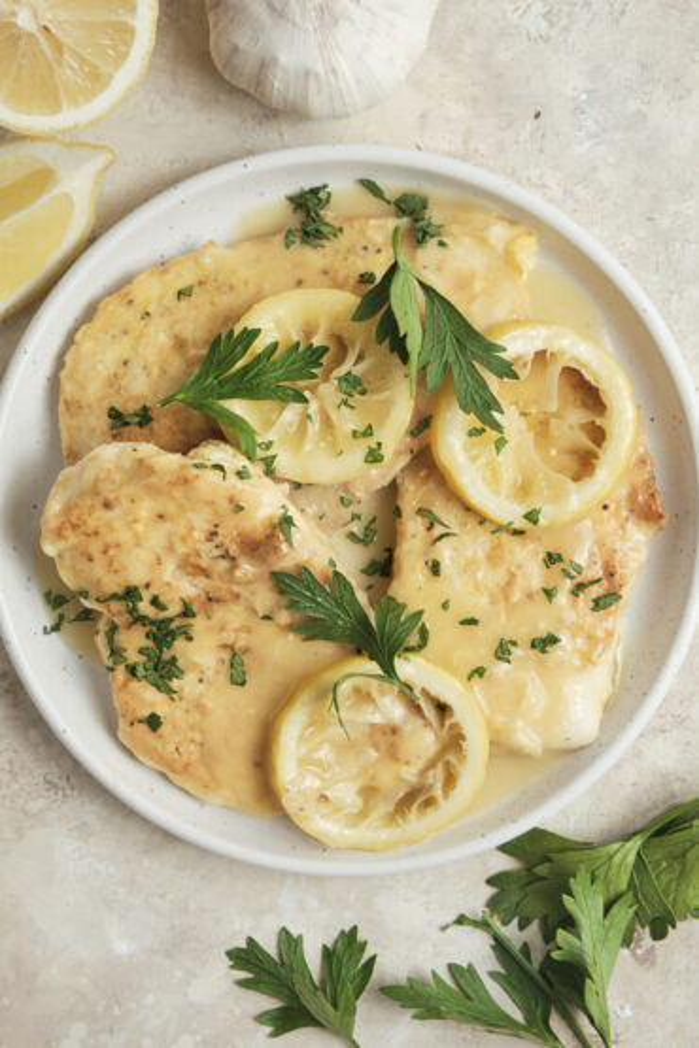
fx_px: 2155
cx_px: 350
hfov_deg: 18.4
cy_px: 524
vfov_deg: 27.3
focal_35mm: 74
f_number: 9
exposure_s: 1/80
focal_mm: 49
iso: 200
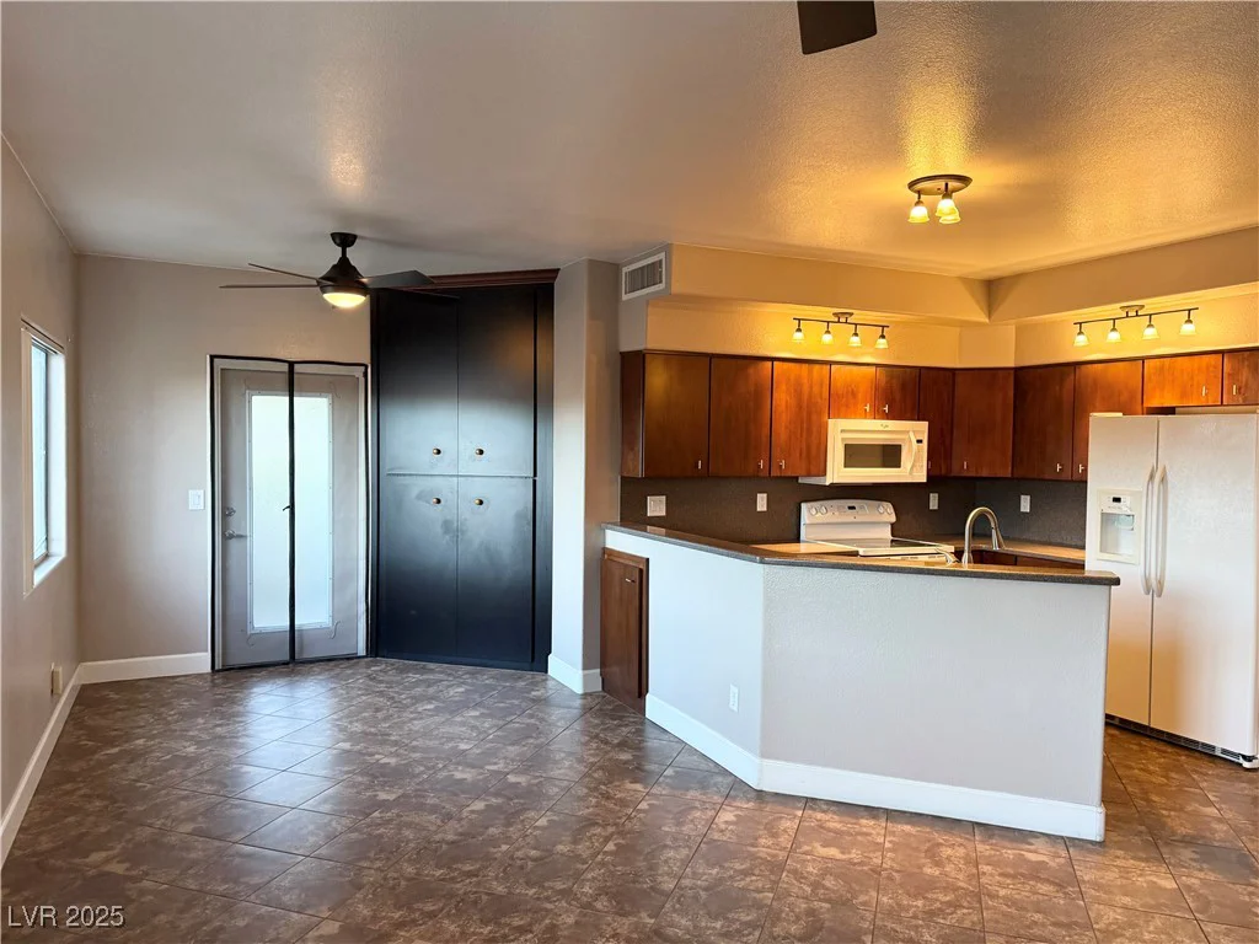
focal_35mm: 24
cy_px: 472
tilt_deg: -0.2
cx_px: 630
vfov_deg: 56.8
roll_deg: -0.2
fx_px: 873
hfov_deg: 71.6
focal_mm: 6.76
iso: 200
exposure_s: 1/60
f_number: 1.78
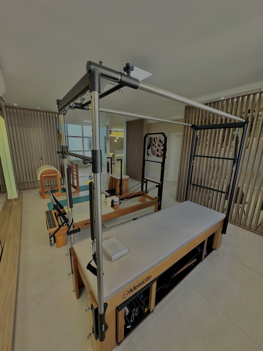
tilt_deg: -13.4
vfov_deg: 102.1
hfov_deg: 85.7
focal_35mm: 14
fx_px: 142
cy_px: 176
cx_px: 132
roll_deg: -1.5
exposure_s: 1/120
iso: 64
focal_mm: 2.22
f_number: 2.2
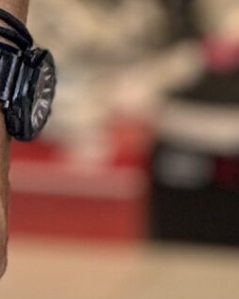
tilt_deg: -5.7
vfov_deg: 2.0
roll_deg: -0.5
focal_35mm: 951
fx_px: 8409
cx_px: -502
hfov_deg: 1.6
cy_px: -662
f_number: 2.8
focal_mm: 15.66
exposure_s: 1/100
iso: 125
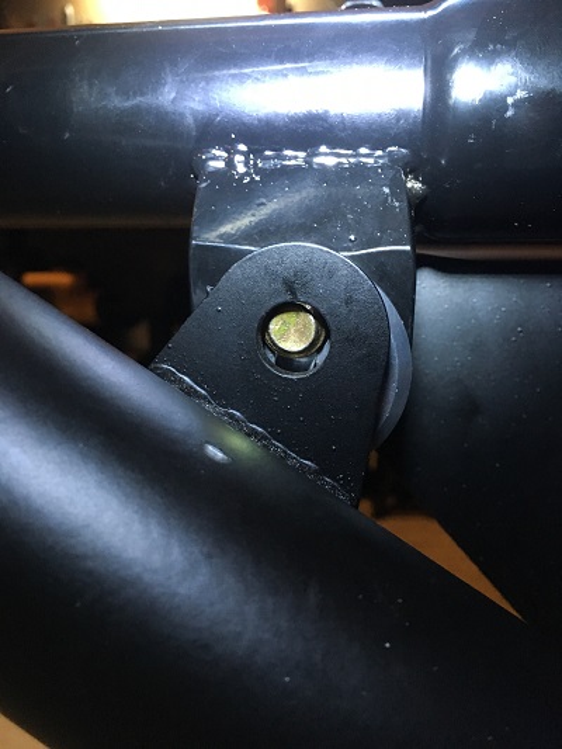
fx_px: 628
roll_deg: -2.8
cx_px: 281
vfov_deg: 61.6
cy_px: 374
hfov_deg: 48.2
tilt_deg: -8.2
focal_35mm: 29
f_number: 2.2
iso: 200
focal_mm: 4.15
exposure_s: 1/15
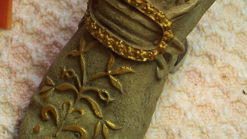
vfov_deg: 15.4
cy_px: 20
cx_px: 37
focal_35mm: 78
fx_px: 511
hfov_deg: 26.5
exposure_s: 1/125
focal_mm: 5.6
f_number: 2.8
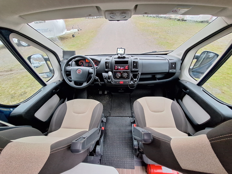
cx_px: 116
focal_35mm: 13
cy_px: 87
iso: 500
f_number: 2.2
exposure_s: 1/20
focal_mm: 1.74
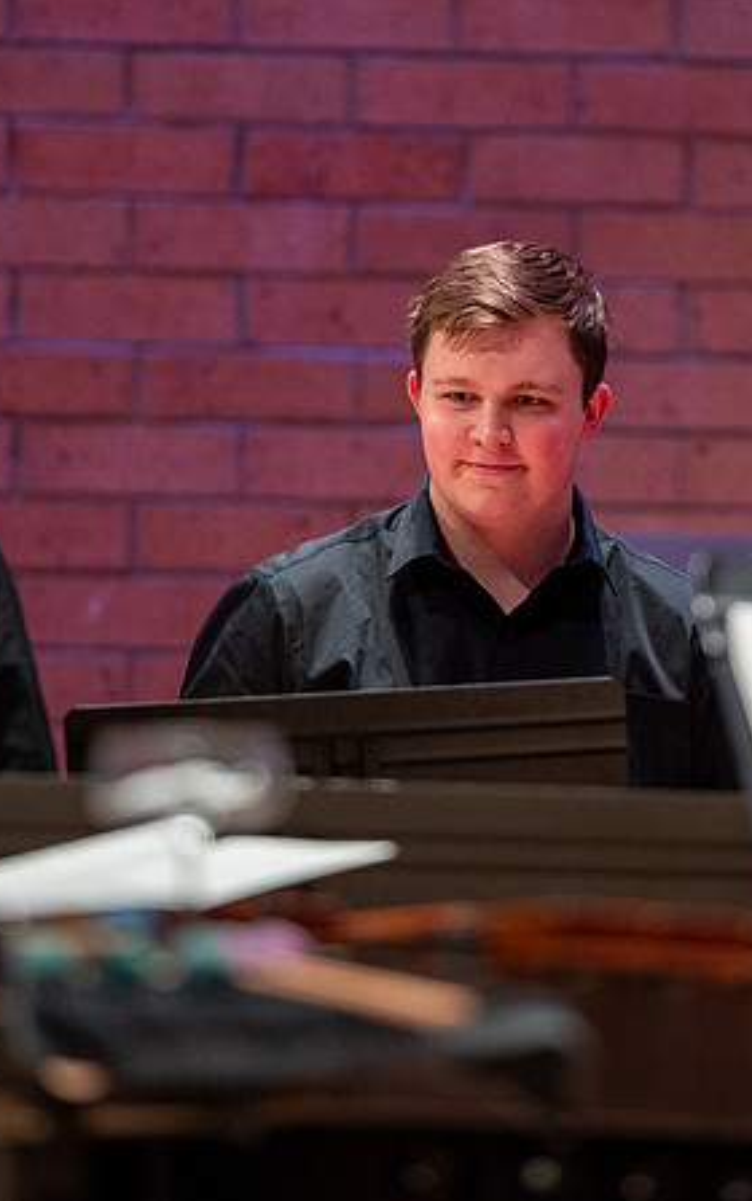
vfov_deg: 5.3
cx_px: 480
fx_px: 13063
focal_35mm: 399
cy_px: 420
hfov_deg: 3.3
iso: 1600
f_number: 2.8
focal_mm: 200
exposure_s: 1/320
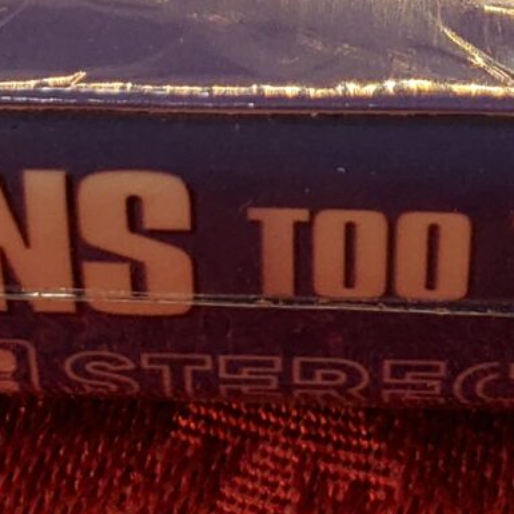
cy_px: -318
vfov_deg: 10.9
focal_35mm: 153
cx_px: 215
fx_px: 2570
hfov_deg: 11.4
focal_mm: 4.3
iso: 160
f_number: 2.4
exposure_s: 1/120
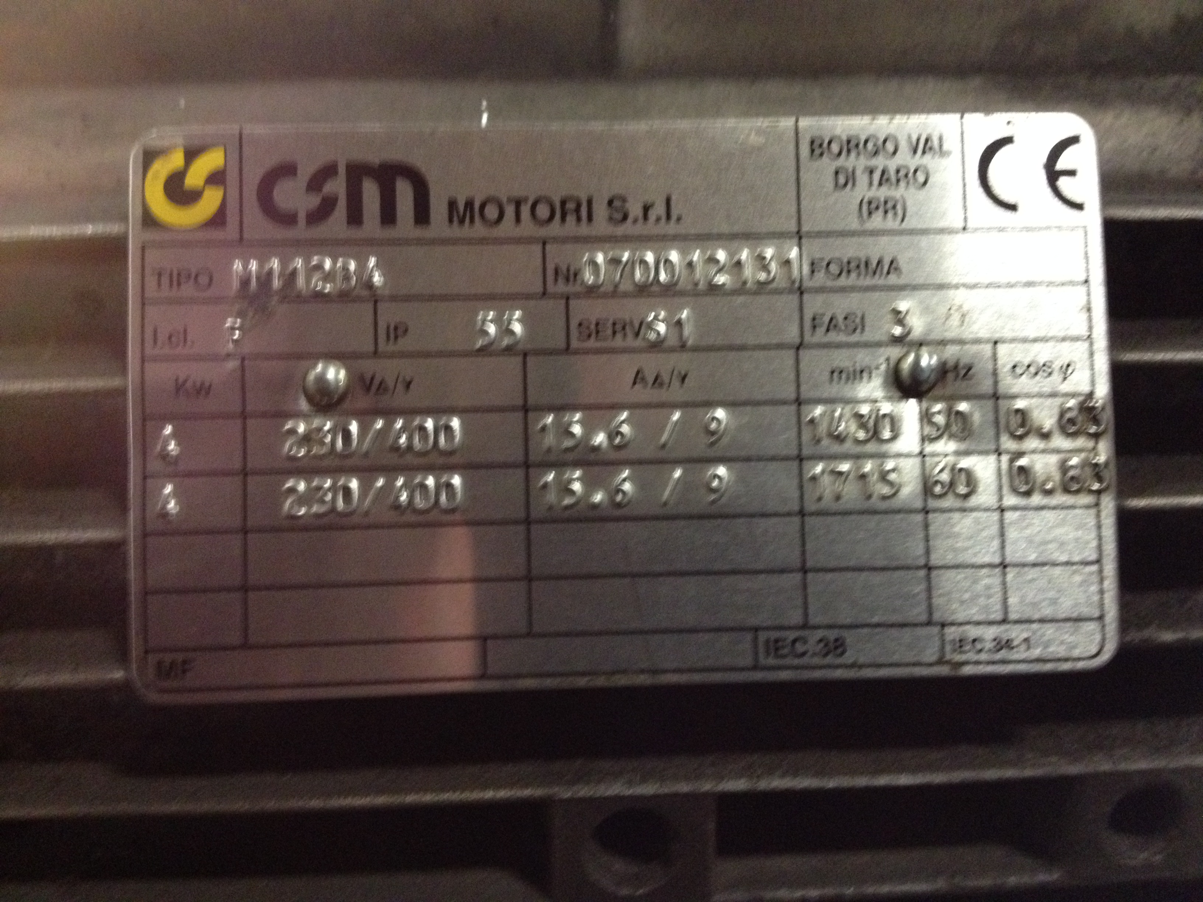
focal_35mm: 35
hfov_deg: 52.6
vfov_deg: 40.7
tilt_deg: -59.7
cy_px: 451
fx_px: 1216
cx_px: 602
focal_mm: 4.28
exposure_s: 1/20
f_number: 2.4
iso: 400
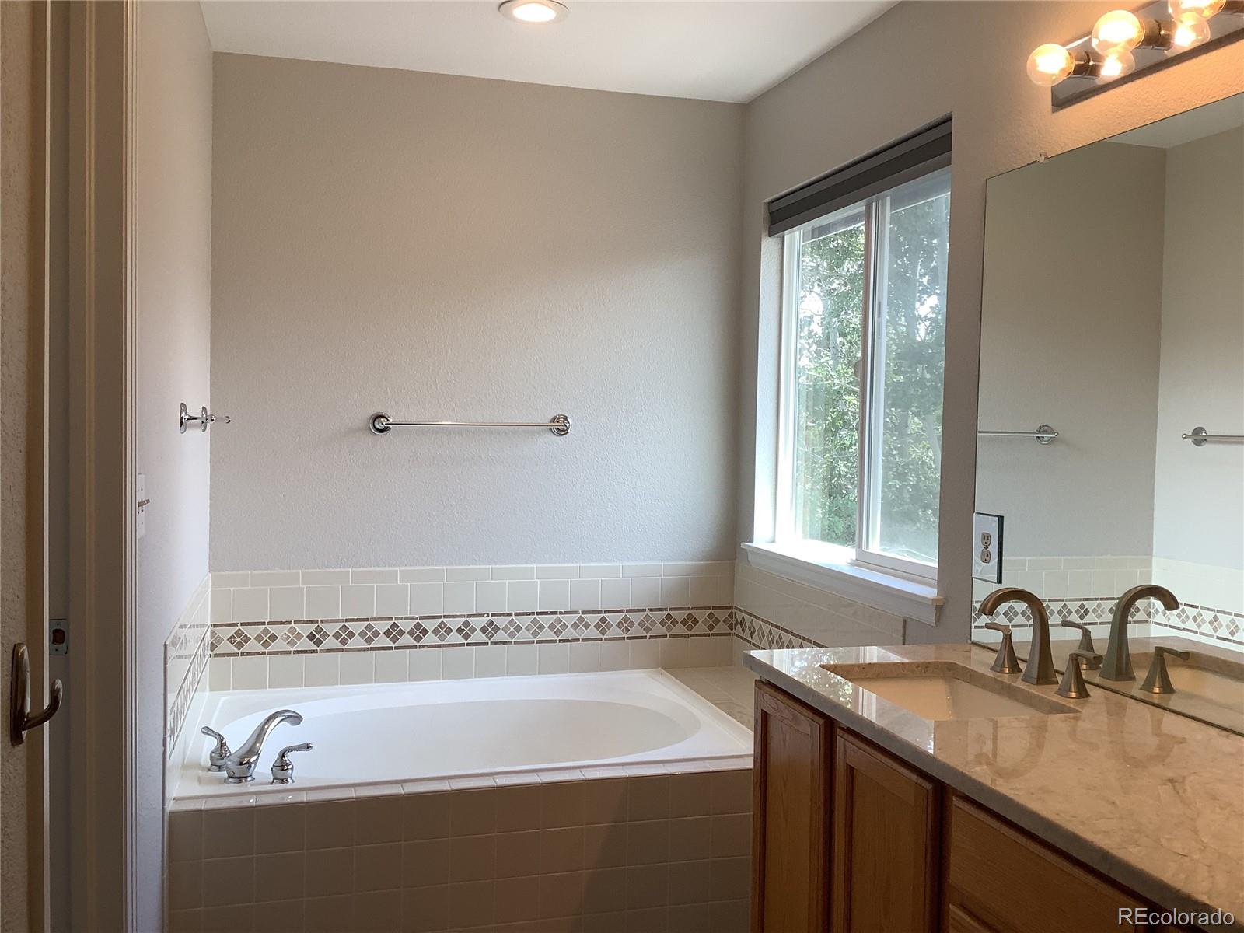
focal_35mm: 31
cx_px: 622
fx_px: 1114
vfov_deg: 45.4
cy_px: 466
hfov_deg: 58.4
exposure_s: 1/120
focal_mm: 3.3
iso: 40
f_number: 2.4
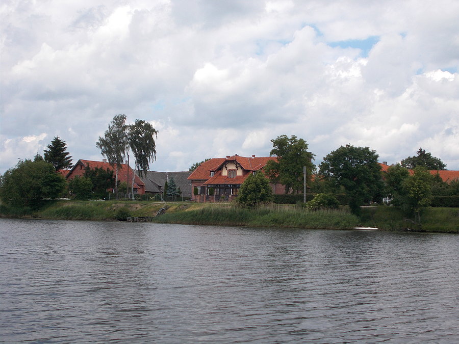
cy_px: 172
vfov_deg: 25.2
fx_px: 769
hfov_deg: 33.2
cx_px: 230
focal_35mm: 58
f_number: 12.3
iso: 80
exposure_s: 1/125
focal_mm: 10.3
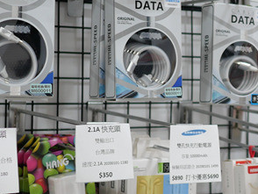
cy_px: 47
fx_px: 761
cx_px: 242
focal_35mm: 102
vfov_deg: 14.5
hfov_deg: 18.8
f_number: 1.7
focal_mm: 15
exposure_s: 1/100
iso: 200
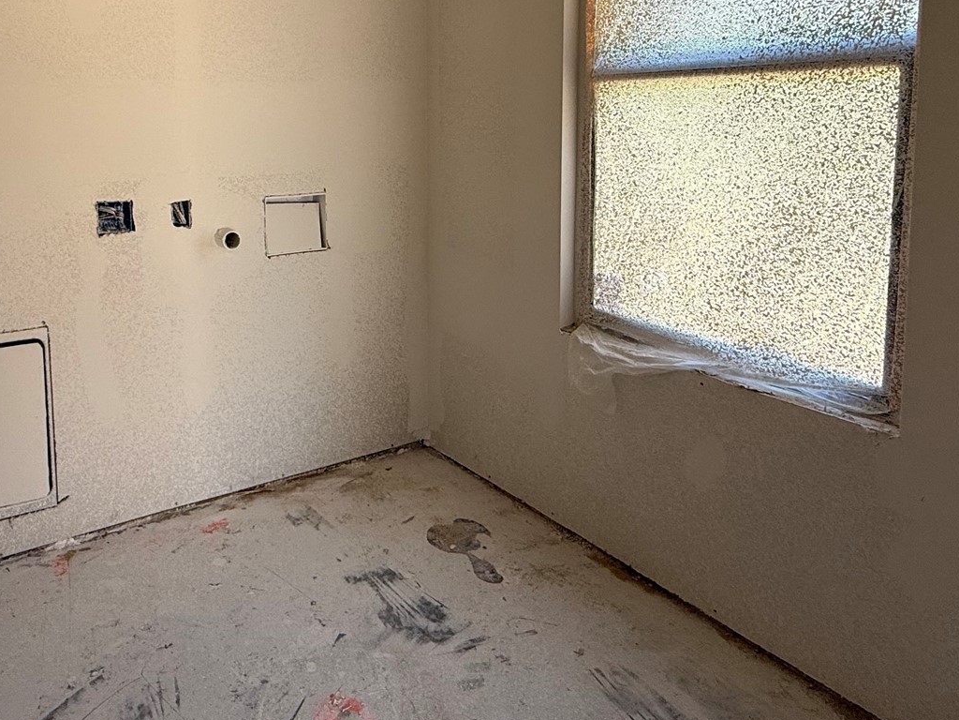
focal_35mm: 28
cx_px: 340
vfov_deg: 48.1
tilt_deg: -5.3
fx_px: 776
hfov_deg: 62.3
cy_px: 192
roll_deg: +1.1
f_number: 2.2
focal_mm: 2.22
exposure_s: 1/99
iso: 64
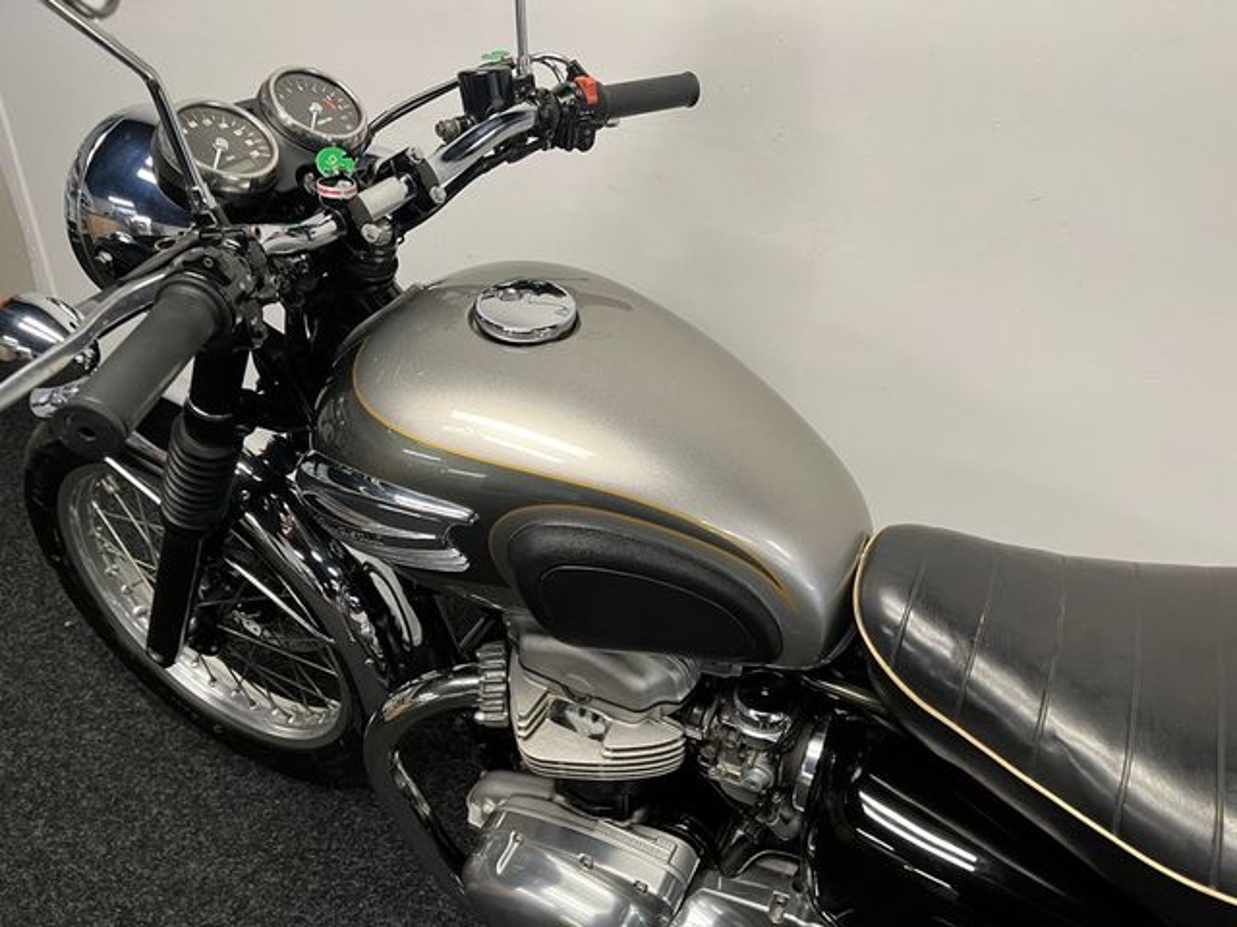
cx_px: 618
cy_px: 464
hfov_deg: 67.3
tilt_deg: -35.4
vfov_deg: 53.1
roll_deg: -2.5
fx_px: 929
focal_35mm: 26
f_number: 1.6
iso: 100
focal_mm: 5.1
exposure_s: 1/50
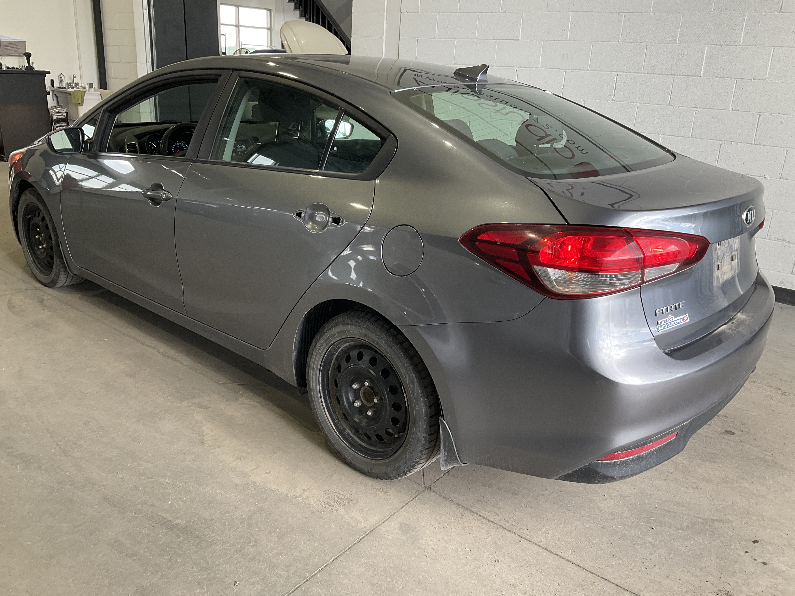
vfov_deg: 48.2
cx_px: 398
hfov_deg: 61.7
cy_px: 298
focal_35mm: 29
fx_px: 666
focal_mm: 3
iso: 40
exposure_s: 1/122
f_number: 1.8
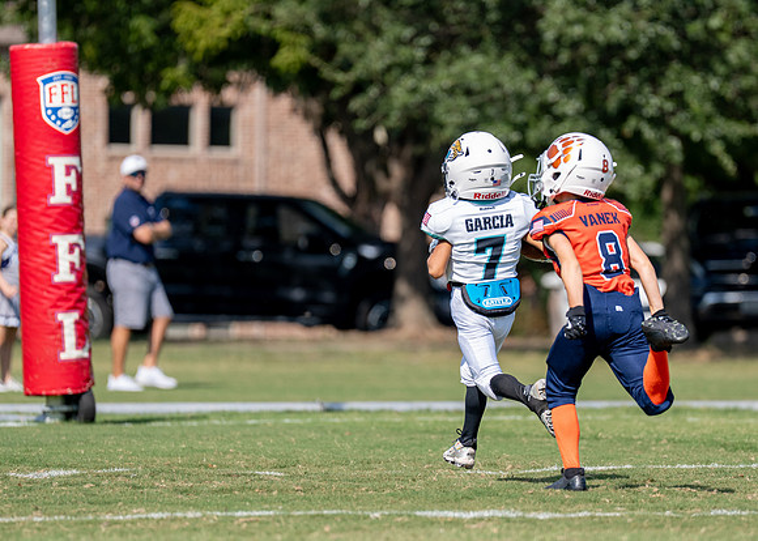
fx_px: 7361
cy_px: 286
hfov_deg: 5.9
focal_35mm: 342
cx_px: 471
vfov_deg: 4.2
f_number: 2.8
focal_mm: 200
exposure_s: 1/2500
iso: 160
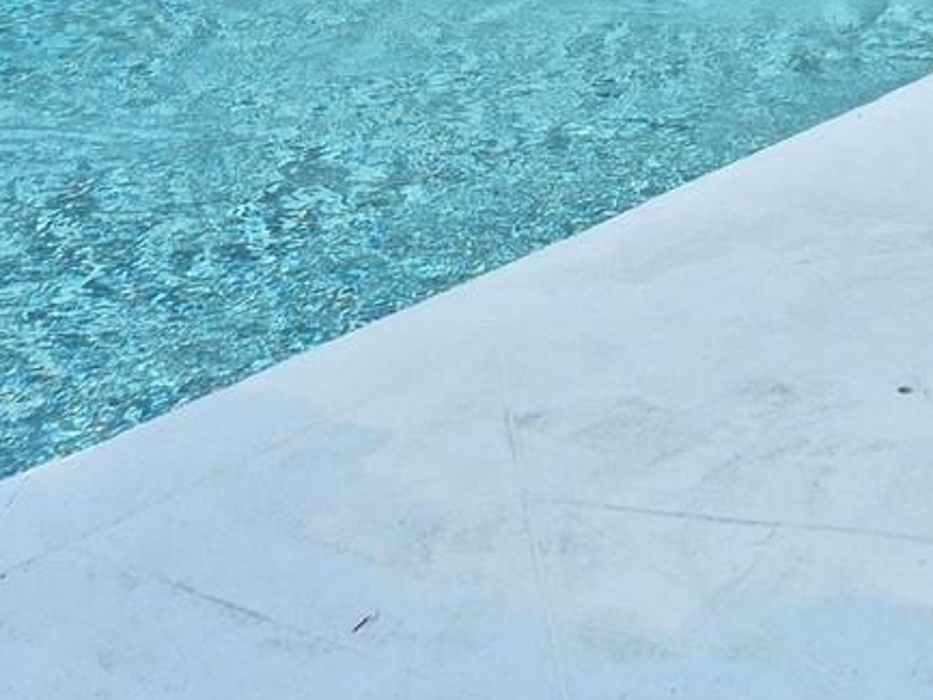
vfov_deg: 15.1
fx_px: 2292
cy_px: -547
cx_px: 1133
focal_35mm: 85
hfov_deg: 21.3
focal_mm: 5.4
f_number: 1.8
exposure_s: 1/2952
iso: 25
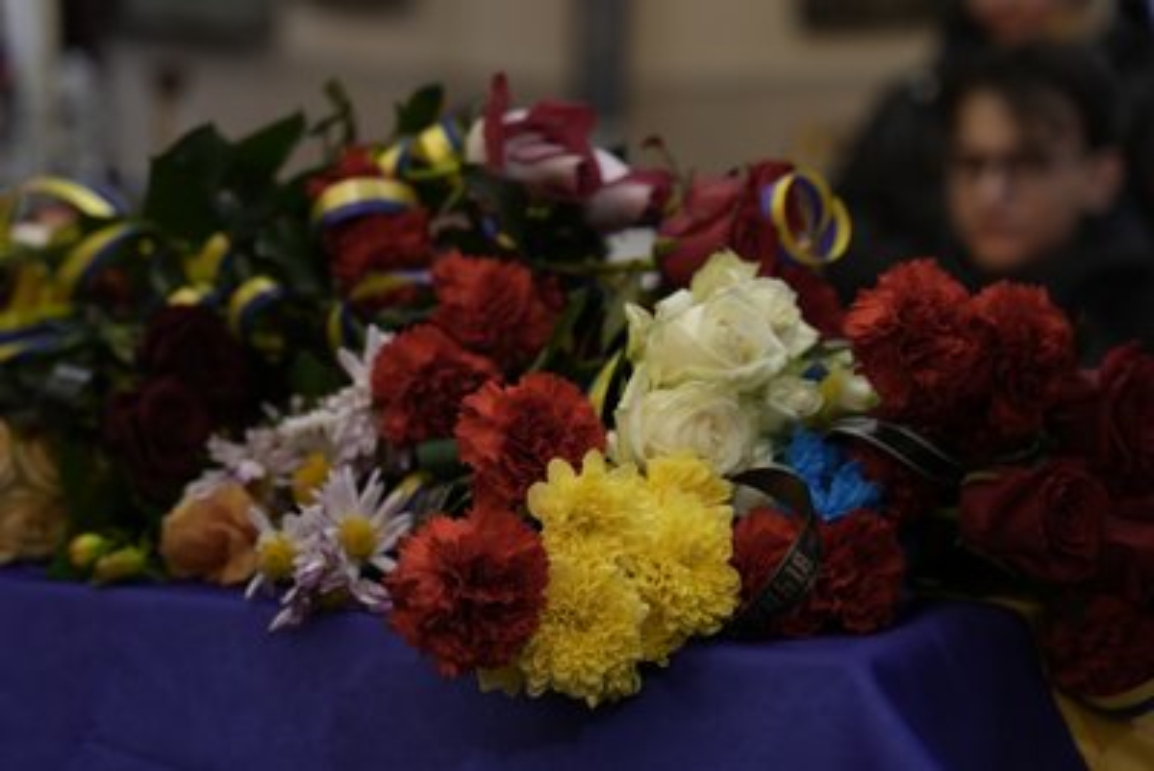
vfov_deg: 19.5
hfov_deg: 28.8
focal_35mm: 70
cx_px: 577
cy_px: 386
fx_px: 2245
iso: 2000
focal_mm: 70
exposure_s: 1/80
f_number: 2.8
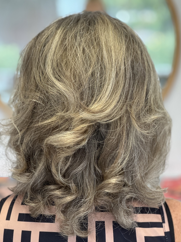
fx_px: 544
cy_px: 121
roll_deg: +0.9
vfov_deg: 25.0
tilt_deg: -8.6
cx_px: 91
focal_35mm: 78
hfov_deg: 18.9
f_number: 2.8
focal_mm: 9
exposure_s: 1/100
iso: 200
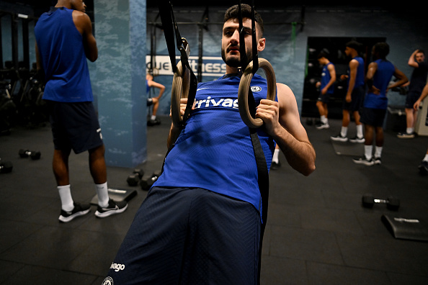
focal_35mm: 29
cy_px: 142
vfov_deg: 45.0
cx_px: 214
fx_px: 345
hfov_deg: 63.7
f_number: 2.8
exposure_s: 1/320
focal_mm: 29
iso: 4000
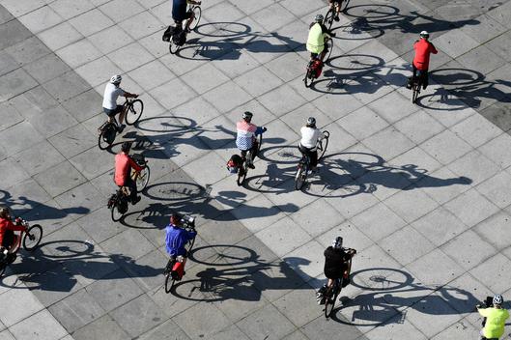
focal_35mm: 105
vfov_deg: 13.0
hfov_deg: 19.5
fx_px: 1489
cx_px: 256
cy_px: 170
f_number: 8
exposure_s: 1/800
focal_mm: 70
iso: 180
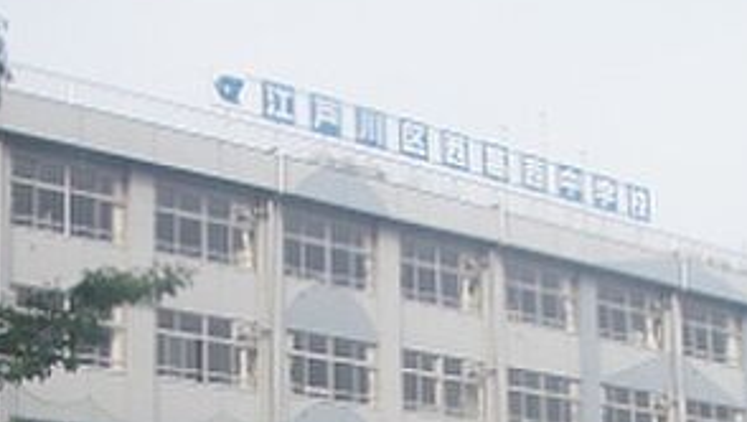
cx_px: 457
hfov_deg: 23.6
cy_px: 572
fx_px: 1784
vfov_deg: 13.0
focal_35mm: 90
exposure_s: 1/160
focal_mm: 6.7
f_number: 6.3
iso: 80
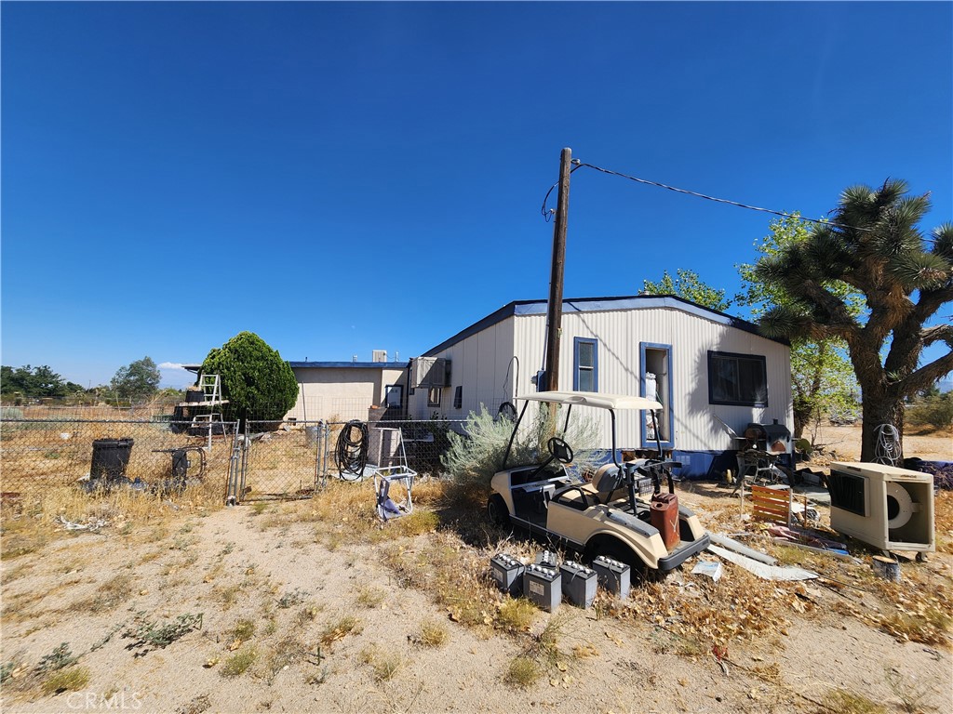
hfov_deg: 106.2
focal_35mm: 13
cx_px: 476
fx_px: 358
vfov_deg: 89.9
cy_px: 357
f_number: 2.2
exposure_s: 1/2327
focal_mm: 2.2
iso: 50
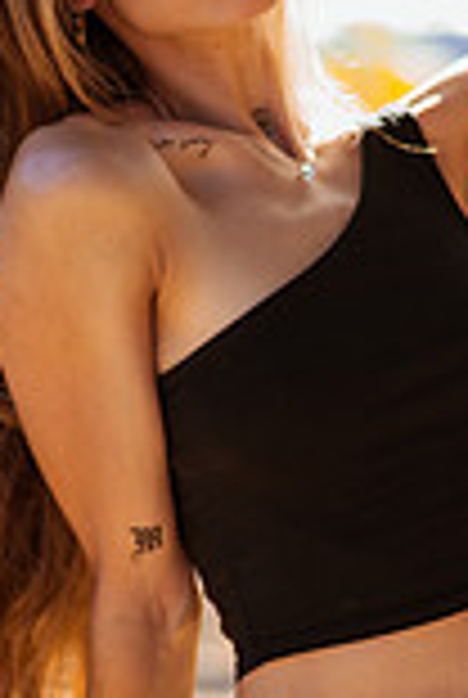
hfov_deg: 8.2
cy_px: 342
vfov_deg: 12.2
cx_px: 284
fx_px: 3261
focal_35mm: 168
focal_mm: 58
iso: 50
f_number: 1.4
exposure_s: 1/1250
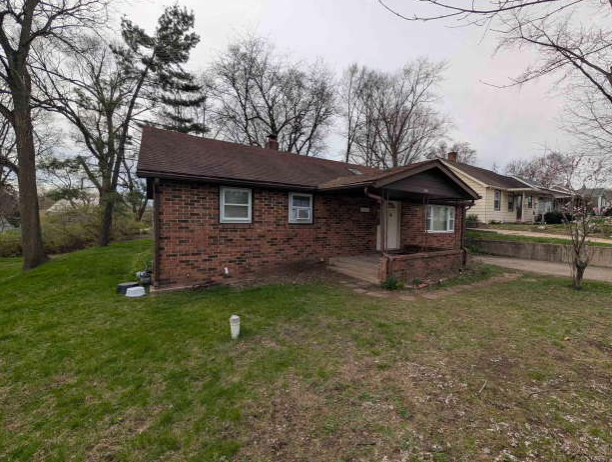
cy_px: 231
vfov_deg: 90.1
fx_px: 230
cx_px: 328
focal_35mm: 13
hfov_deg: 105.9
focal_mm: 2.02
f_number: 1.7
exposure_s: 1/2660
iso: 48
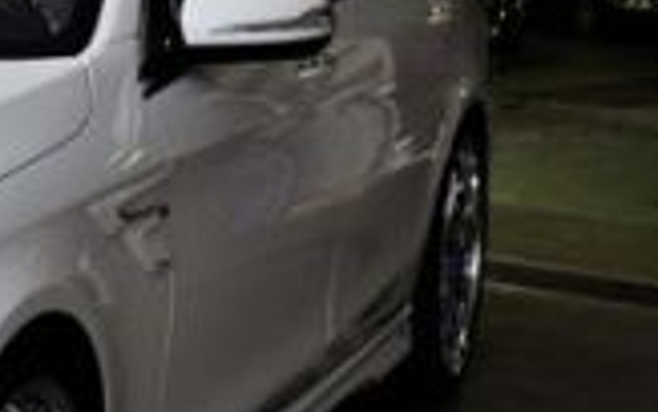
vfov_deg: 8.5
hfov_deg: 12.7
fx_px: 2763
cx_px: -392
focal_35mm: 154
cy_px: 345
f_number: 8
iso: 200
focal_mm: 28
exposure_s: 1/60
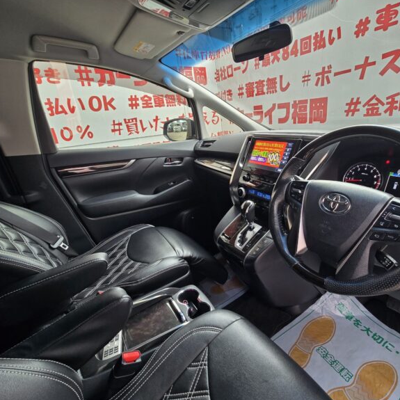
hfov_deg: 86.9
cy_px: 200
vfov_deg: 87.4
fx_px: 209
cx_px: 228
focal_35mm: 16
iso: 100
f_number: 2.2
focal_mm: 2.2
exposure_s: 1/50
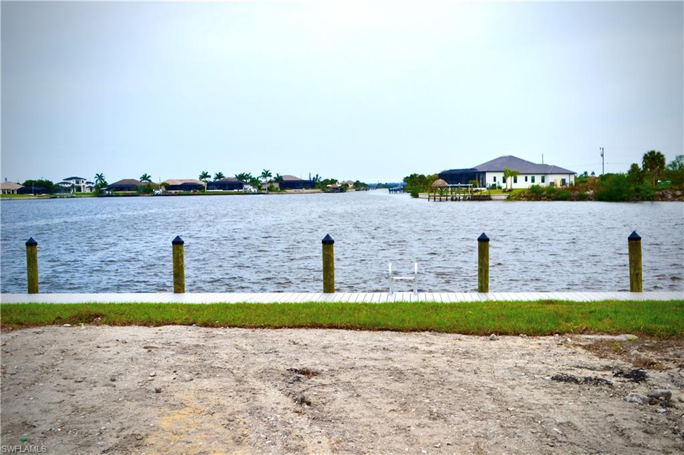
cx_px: 342
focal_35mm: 39
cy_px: 228
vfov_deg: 34.2
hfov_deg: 49.6
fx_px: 741
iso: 100
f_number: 8
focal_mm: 26
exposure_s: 1/250
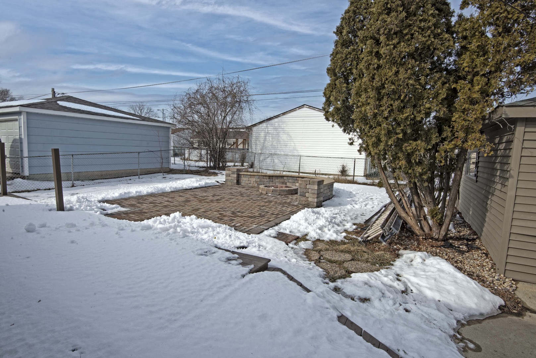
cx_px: 268
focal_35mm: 19
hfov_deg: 86.9
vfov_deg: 64.6
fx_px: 283
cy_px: 179
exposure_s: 1/125
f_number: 14
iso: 125
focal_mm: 19
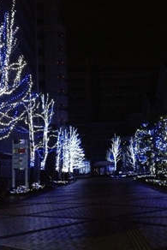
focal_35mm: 57
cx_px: 109
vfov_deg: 35.0
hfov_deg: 23.7
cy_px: 130
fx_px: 396
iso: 800
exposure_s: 1/15
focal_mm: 4.28
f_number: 2.4
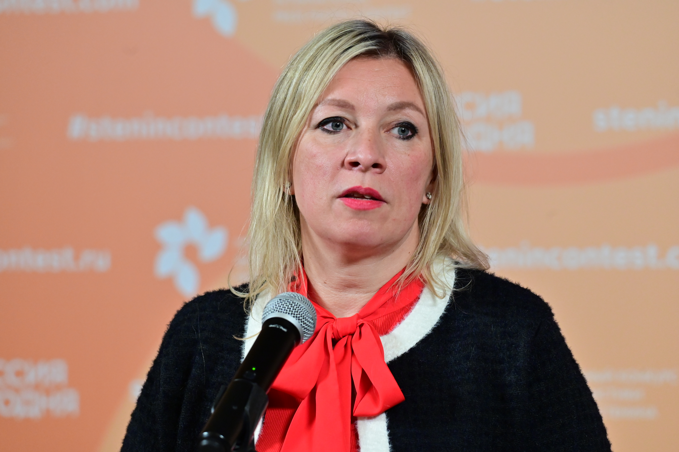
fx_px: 4525
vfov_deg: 5.7
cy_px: 226
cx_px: 340
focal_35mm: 240
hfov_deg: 8.6
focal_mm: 240
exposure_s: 1/80
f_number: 5.6
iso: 4000
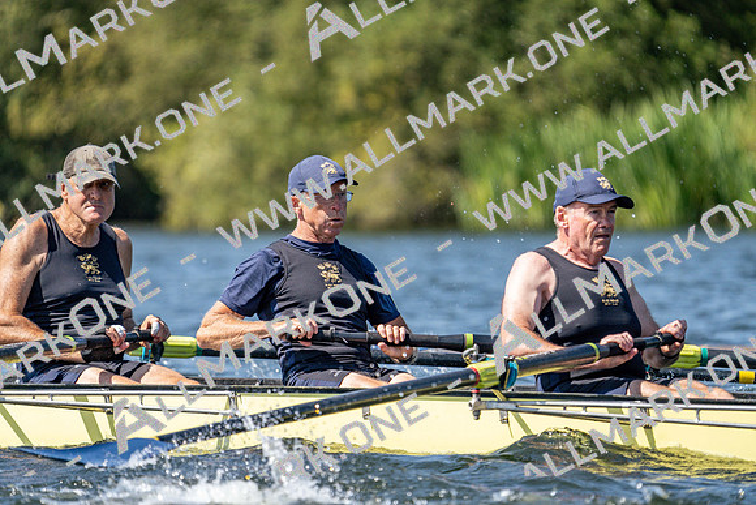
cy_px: 252
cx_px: 378
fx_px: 9725
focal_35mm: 463
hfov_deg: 4.5
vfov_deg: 3.0
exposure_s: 1/2000
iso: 400
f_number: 6.3
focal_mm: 463
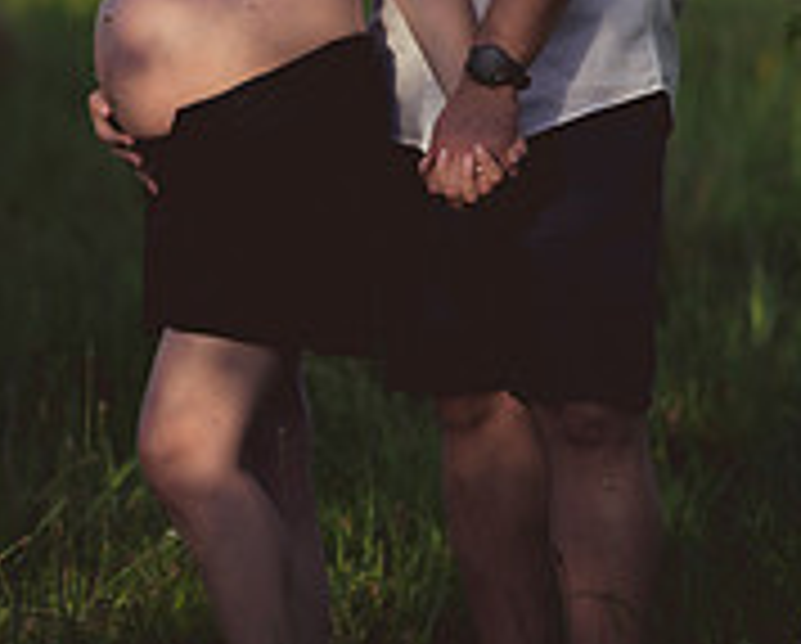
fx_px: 4773
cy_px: 72
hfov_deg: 9.6
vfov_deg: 7.7
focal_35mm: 201
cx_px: 268
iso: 400
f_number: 1.8
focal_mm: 85
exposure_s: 1/8000
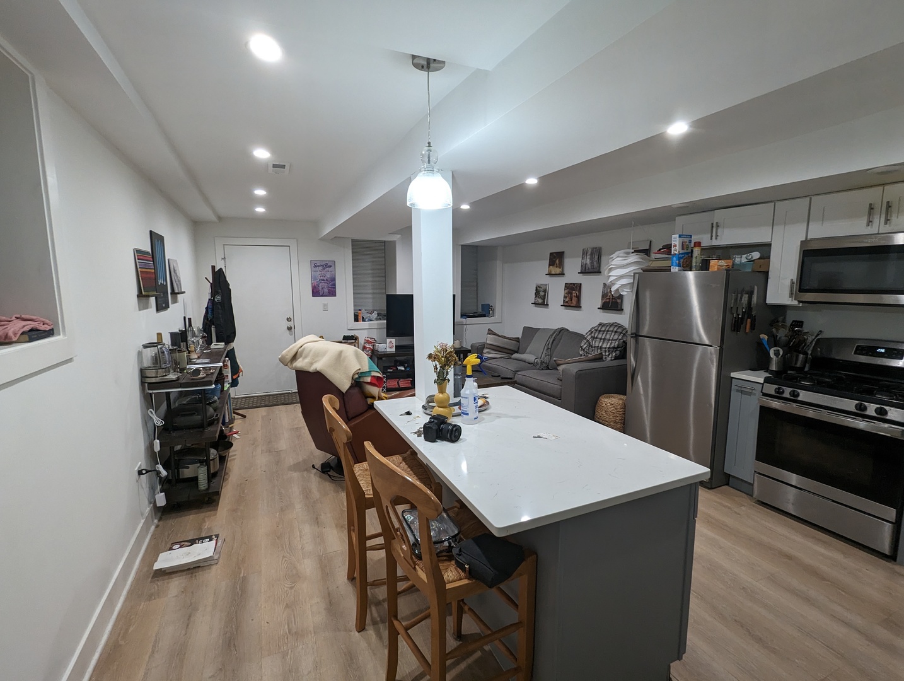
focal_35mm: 16
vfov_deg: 78.3
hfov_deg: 94.4
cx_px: 452
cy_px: 340
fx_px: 418
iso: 142
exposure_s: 1/60
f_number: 2.2
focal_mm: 2.35
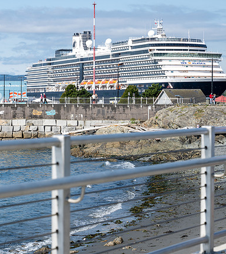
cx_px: 33
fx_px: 929
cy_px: 98
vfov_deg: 15.6
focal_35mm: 118
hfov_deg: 13.8
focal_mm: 70
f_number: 5.6
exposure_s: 1/200
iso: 64
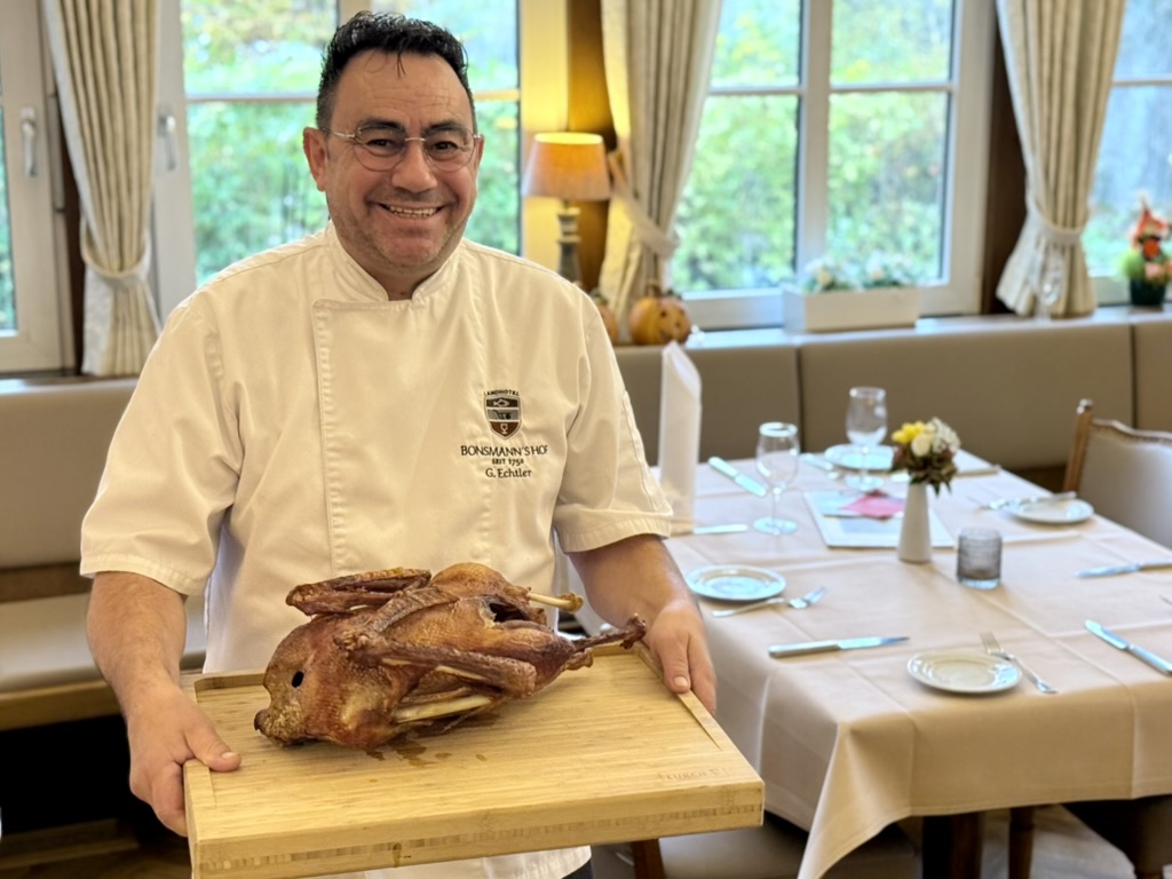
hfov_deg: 39.7
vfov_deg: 30.3
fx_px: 1625
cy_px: 440
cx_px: 586
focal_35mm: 48
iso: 200
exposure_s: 1/33
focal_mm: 6.76
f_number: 1.78
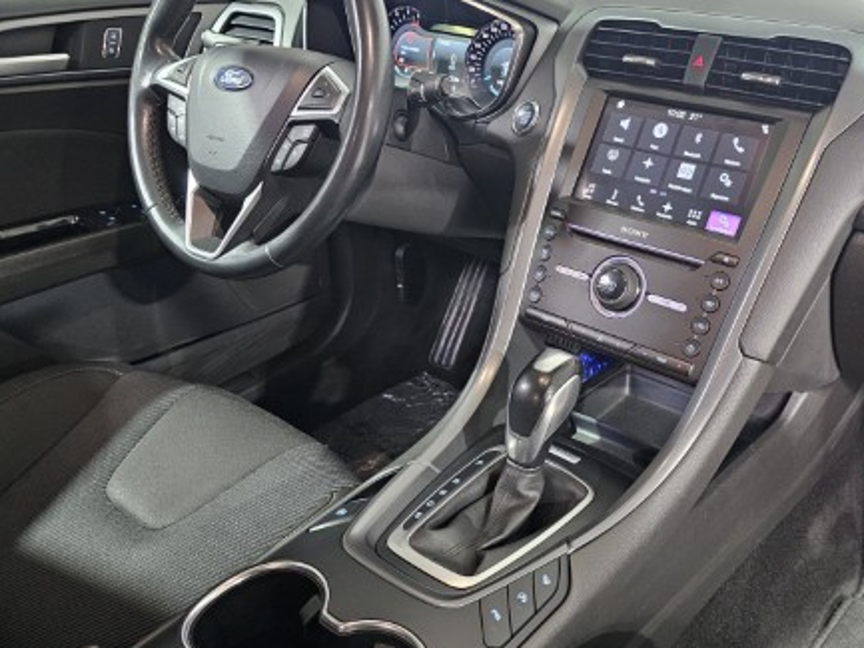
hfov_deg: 53.4
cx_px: 539
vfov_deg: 41.7
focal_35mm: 34
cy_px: 287
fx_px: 849
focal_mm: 6.3
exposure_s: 1/50
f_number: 1.7
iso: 800
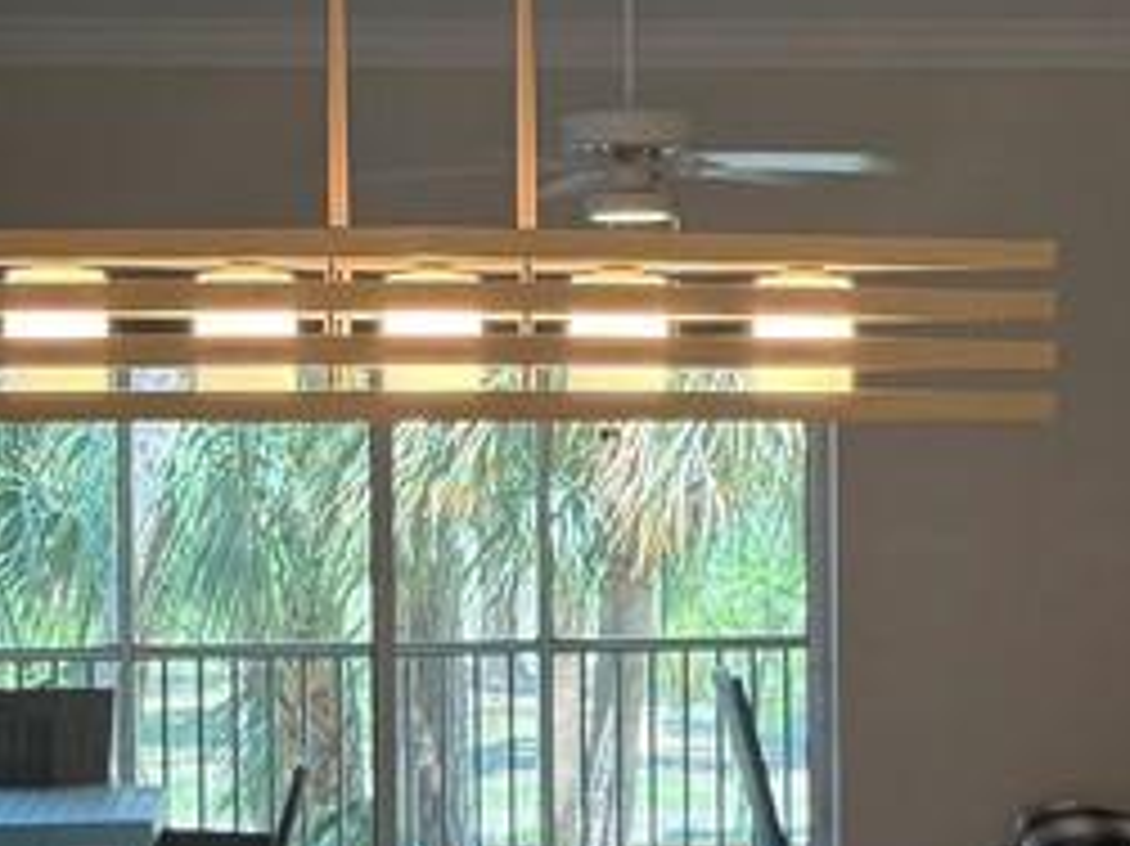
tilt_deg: -1.5
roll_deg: +1.2
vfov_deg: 15.1
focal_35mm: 98
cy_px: 410
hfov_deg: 20.0
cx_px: 644
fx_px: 3198
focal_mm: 6.76
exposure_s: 1/151
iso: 200
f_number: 1.78
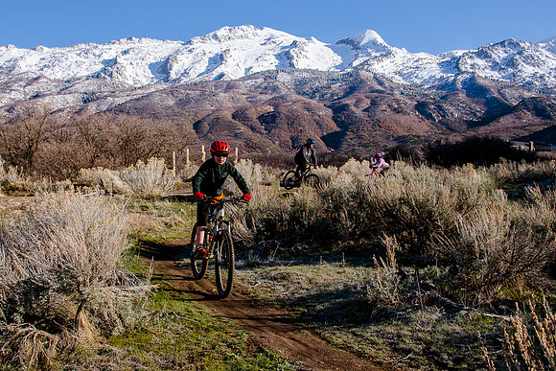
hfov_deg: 43.4
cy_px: 167
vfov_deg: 29.7
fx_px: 699
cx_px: 263
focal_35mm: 45
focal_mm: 30
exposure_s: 1/320
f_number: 10
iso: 250
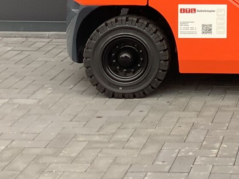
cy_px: -131
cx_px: 341
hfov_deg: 16.2
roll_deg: -0.4
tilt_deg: +0.1
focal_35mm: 113
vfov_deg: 12.1
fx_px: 780
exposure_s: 1/120
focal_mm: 3.3
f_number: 2.4
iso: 64
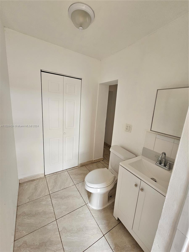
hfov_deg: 89.9
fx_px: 95
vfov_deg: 106.2
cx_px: 94
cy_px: 126
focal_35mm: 13
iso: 160
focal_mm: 2.2
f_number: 2.2
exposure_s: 1/100
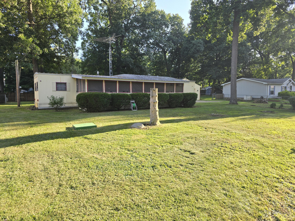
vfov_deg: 58.9
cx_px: 148
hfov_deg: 73.9
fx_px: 196
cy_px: 110
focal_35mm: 23
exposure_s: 1/180
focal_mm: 6.3
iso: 20
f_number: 1.7
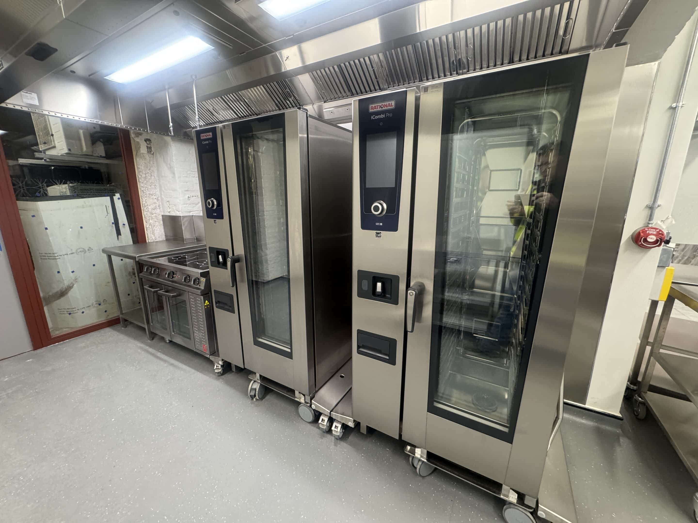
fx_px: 282
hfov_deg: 102.1
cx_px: 349
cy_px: 262
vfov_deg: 85.7
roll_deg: -0.6
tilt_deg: -12.6
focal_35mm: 14
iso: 250
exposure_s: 1/50
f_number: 2.2
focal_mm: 2.22
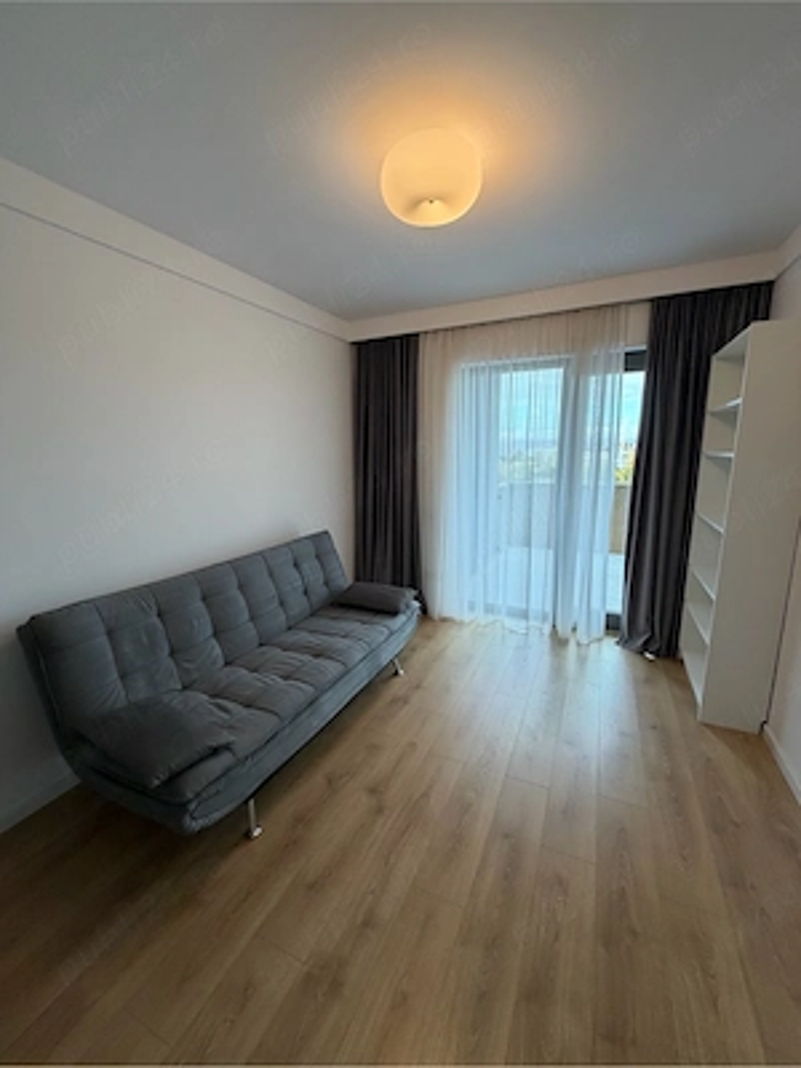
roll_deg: -0.3
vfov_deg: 102.1
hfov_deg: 85.7
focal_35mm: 14
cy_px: 534
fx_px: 432
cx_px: 400
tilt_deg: -12.2
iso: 160
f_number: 2.2
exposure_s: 1/100
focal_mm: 2.22
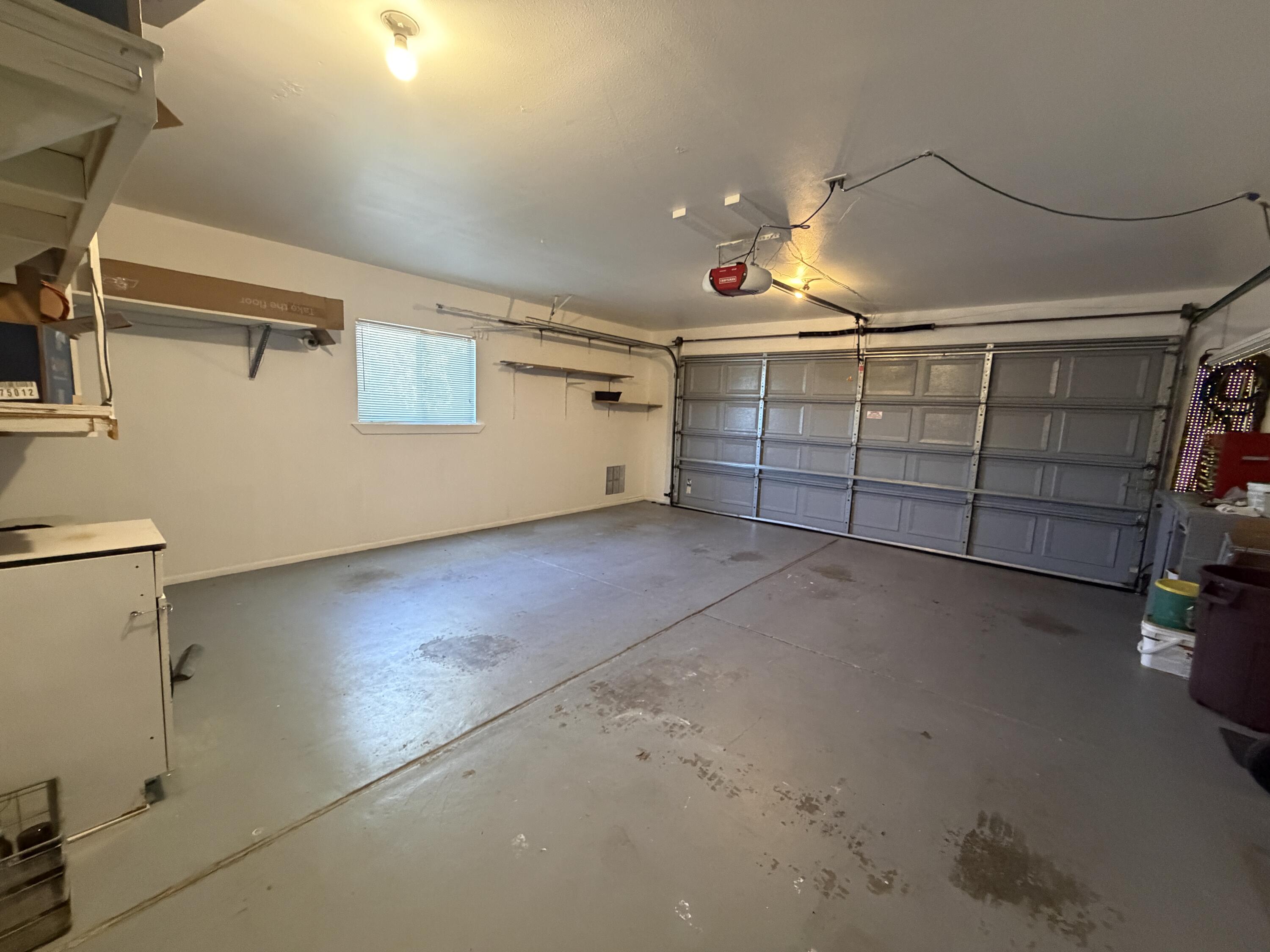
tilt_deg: -6.5
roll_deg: -2.3
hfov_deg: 102.1
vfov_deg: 85.7
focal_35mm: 14
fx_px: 514
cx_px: 635
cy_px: 476
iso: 640
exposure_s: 1/60
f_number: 2.2
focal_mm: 2.22
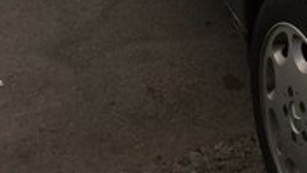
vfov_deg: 12.4
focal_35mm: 89
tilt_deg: -17.3
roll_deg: -2.4
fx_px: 724
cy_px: -136
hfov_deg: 23.2
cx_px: 284
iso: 32
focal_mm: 4.15
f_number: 2.2
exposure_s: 1/578
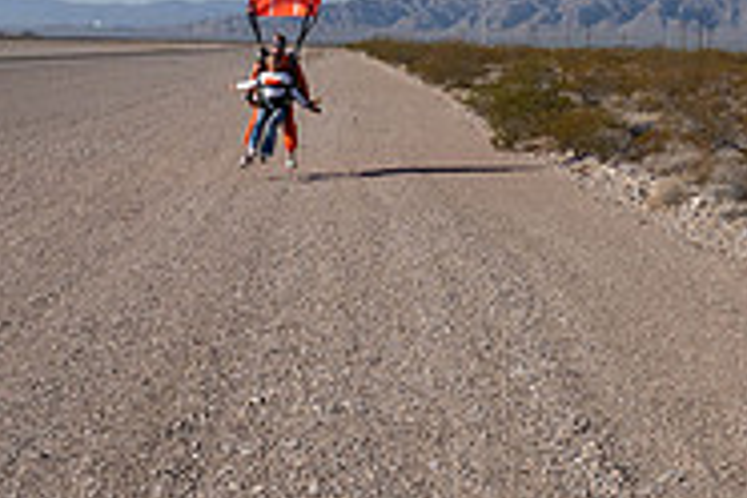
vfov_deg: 18.1
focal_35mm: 75
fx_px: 1556
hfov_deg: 27.0
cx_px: 309
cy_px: 122
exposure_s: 1/2000
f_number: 11
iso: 800
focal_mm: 24
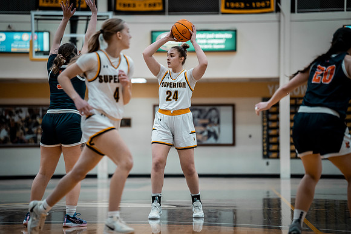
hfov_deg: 13.2
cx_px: 176
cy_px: 117
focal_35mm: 156
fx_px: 1520
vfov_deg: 8.8
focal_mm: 150
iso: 1600
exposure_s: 1/640
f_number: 2.8
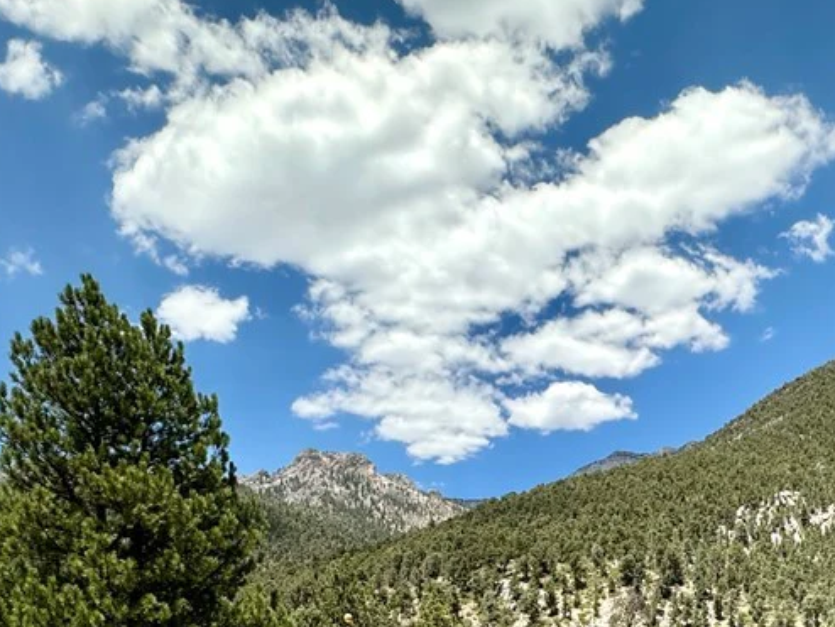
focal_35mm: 29
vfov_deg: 46.0
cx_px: 570
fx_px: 700
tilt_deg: +6.8
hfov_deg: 59.9
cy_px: 495
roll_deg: +0.5
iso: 40
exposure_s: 1/1078
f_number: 2.2
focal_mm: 2.22
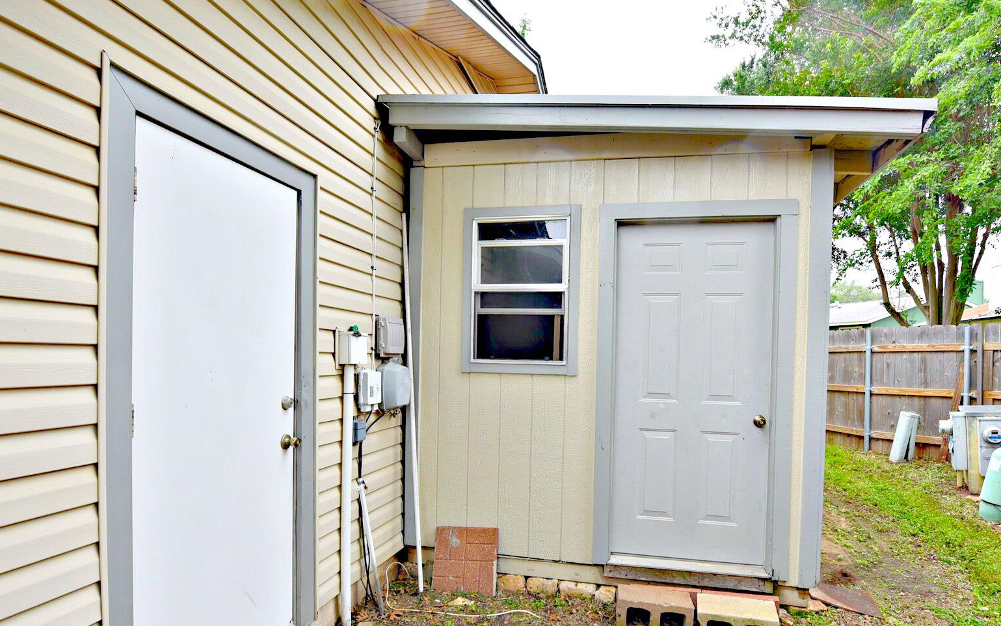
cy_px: 365
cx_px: 523
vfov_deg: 61.9
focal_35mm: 19
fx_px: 518
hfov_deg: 87.9
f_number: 5
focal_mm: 14
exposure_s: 1/100
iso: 400
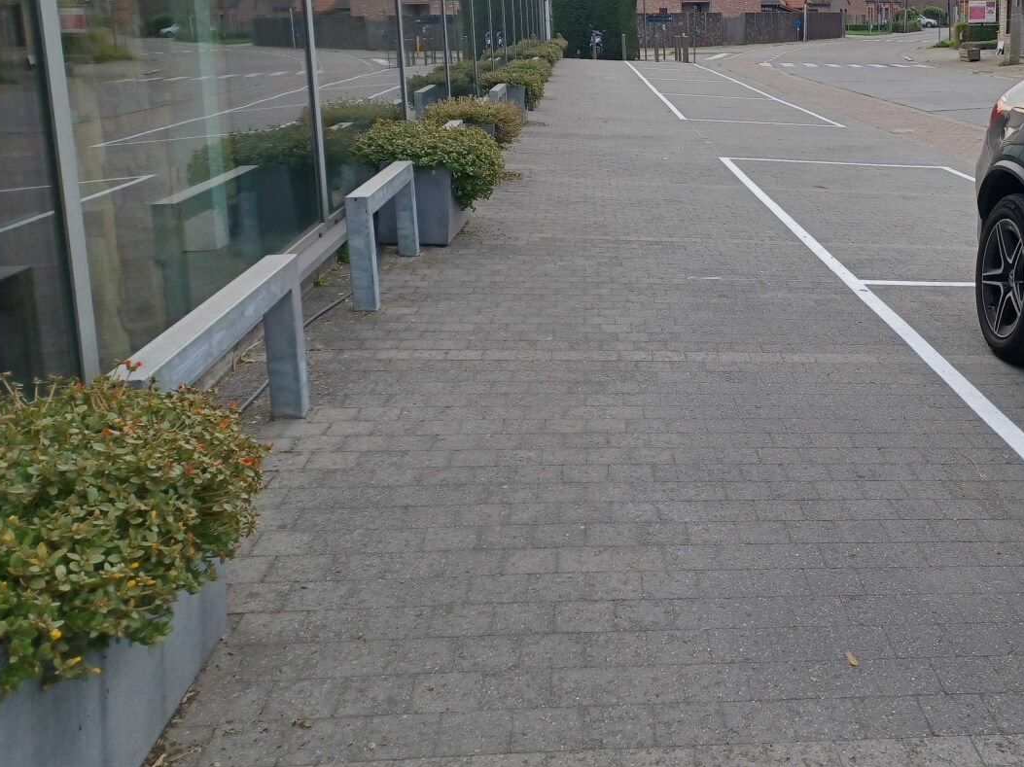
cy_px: 209
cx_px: 755
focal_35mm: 38
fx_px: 1124
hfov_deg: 47.4
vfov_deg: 37.0
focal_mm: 4.6
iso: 32
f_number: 1.8
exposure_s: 1/161
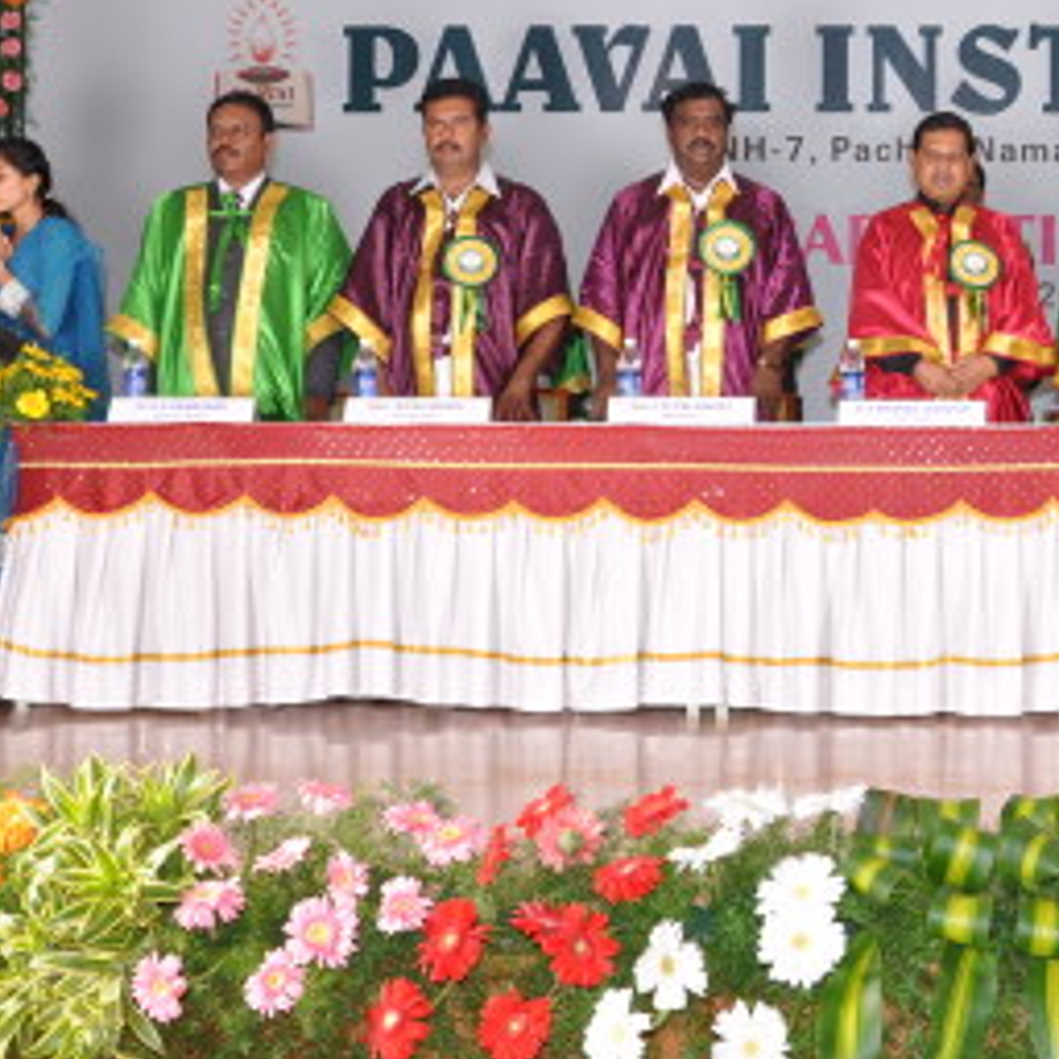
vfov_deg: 24.5
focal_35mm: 70
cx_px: 922
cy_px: 333
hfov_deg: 24.1
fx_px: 2423
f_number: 6.3
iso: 250
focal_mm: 22
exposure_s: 1/200
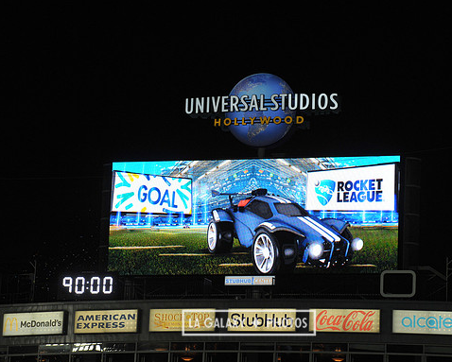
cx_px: 249
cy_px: 181
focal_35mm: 182
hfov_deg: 10.6
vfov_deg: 8.5
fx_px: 2436
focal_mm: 160
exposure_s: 1/250
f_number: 8
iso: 1600
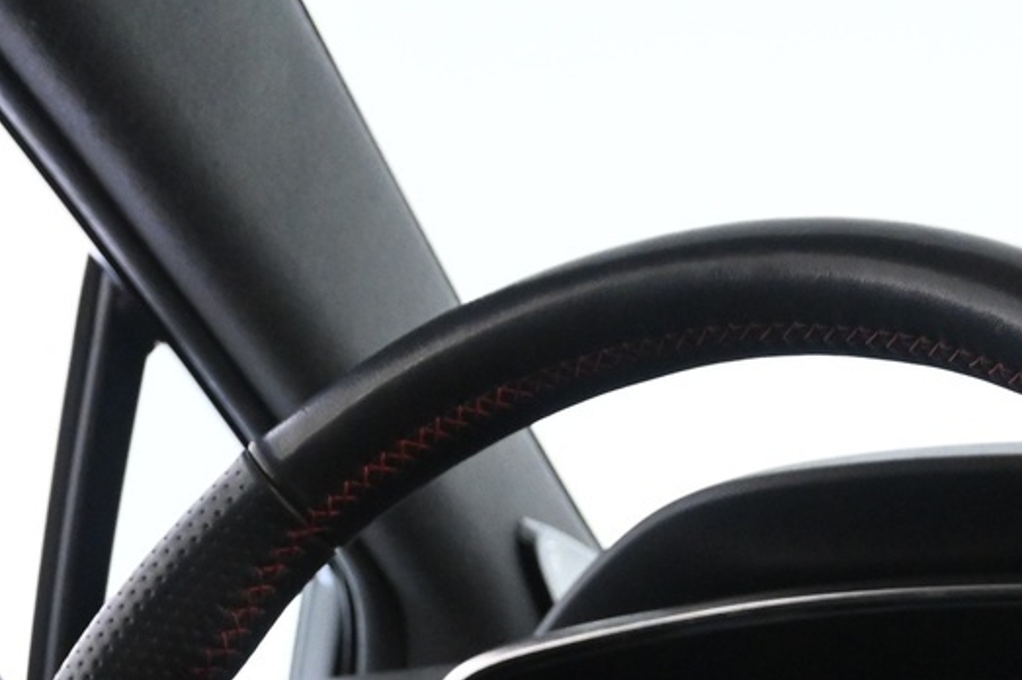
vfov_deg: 13.5
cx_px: 660
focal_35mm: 95
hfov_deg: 21.3
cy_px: 1036
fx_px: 2704
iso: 3200
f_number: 3.8
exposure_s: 1/50
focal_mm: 20.5
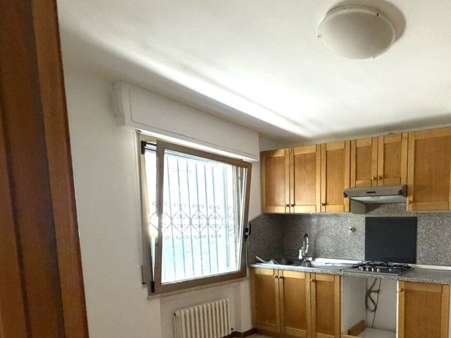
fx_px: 300
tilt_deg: -5.2
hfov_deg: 66.4
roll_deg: -0.8
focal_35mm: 23
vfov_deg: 55.8
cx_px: 367
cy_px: 256
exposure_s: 1/60
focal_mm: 2.22
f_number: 2.2
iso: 400
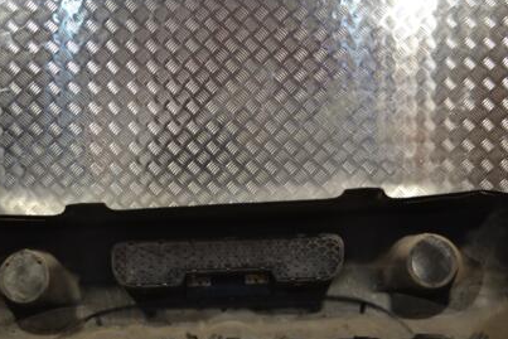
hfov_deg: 34.4
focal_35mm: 58
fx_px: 819
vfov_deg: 23.3
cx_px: 222
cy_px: 217
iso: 100
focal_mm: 26
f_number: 4.2
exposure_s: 1/40
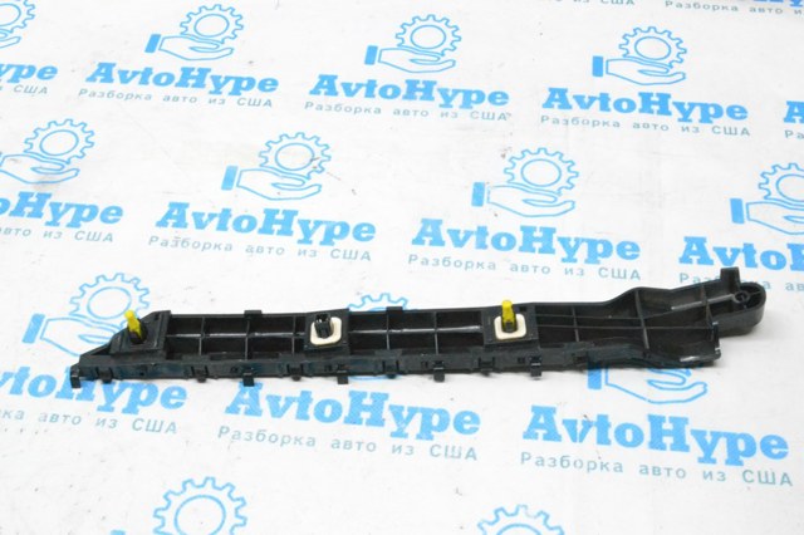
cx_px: 402
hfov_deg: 38.9
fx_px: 1138
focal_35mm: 51
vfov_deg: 26.5
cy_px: 268
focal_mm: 34
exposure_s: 1/50
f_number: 18
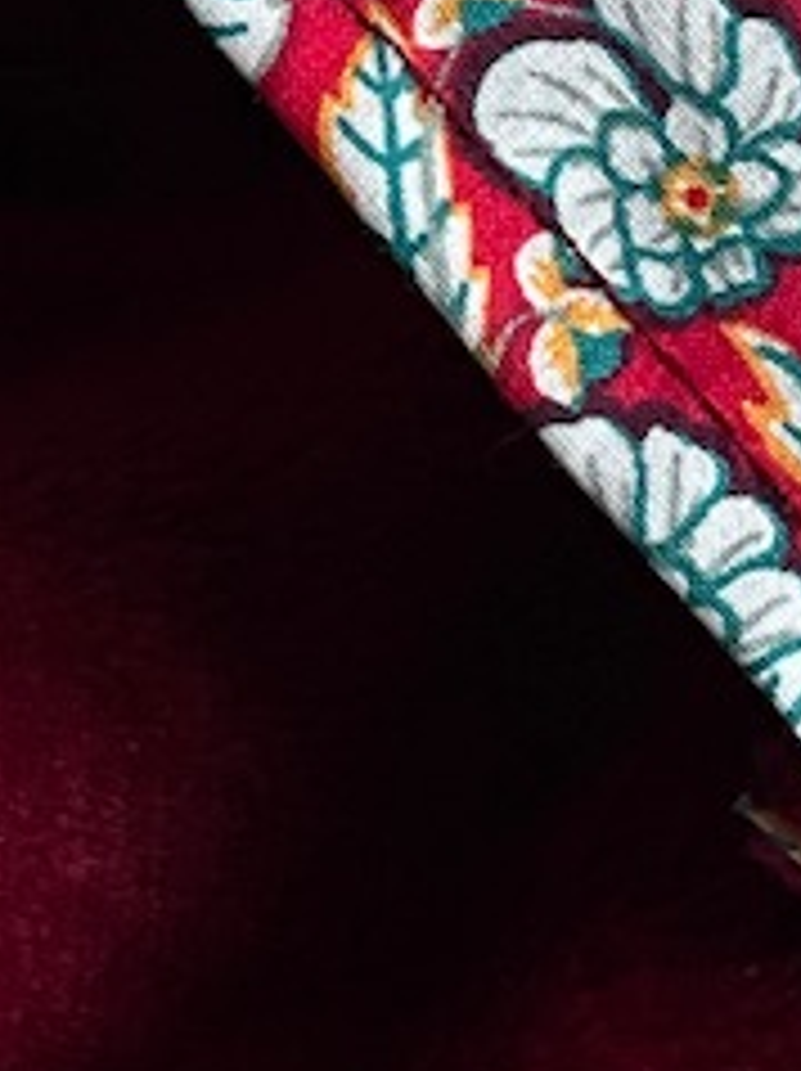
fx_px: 4822
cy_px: -378
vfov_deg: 12.2
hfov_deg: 9.3
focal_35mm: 156
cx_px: -328
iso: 40
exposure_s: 1/100
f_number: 1.8
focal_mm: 3
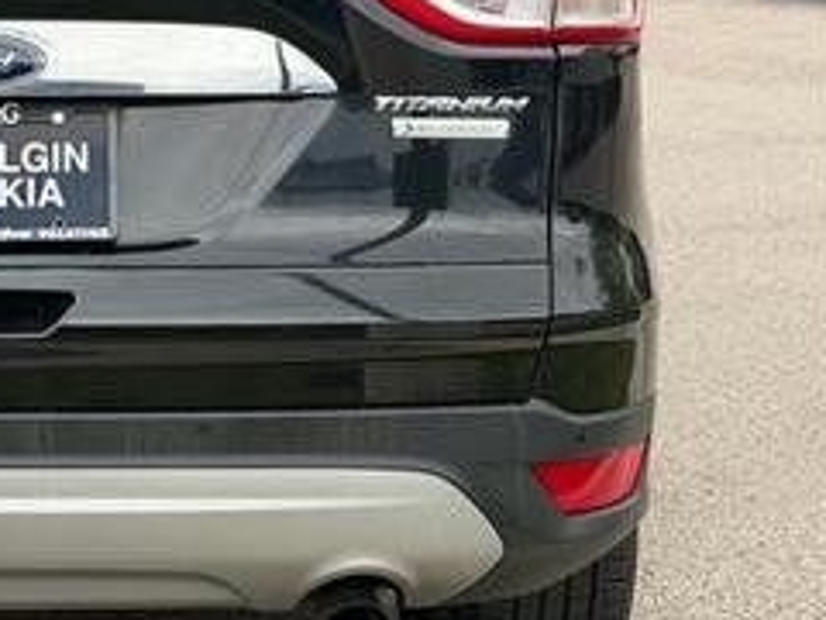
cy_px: 176
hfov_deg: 18.8
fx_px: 2410
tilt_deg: -9.2
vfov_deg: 14.6
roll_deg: +0.8
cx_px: -34
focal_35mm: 101
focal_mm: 6.76
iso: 100
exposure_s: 1/2415
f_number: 1.78
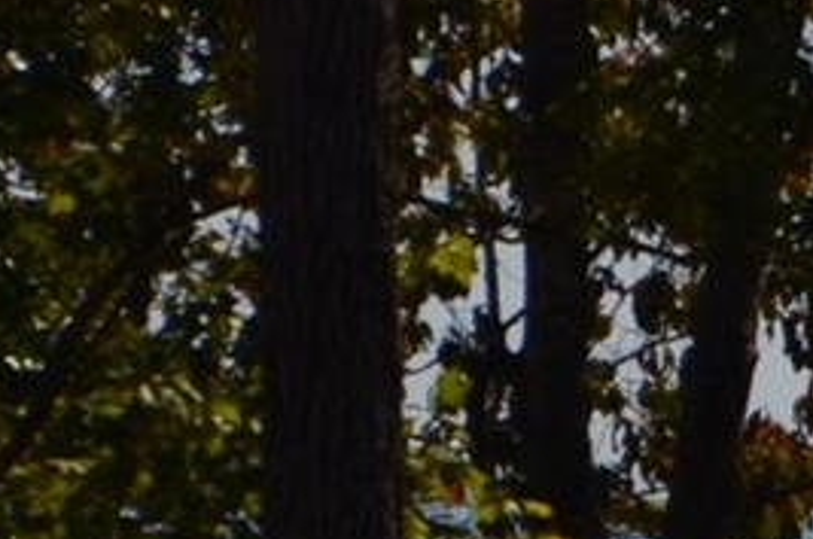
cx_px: 2938
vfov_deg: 0.8
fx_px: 36361
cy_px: 1041
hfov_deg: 1.3
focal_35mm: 1613
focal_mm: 140
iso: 100
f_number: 14
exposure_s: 1/400
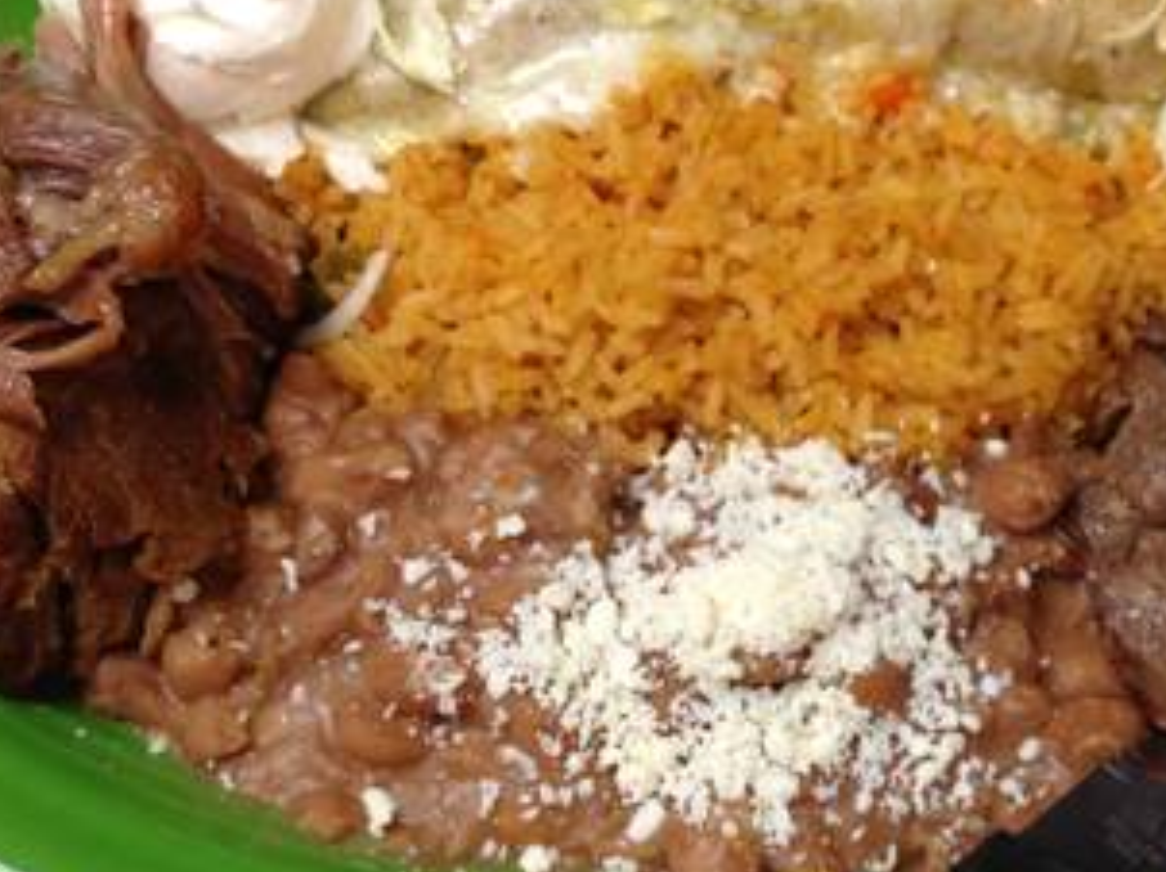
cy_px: 274
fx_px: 2289
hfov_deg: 28.4
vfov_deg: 21.5
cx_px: 795
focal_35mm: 68
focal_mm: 4.28
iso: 64
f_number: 2.4
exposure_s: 1/20
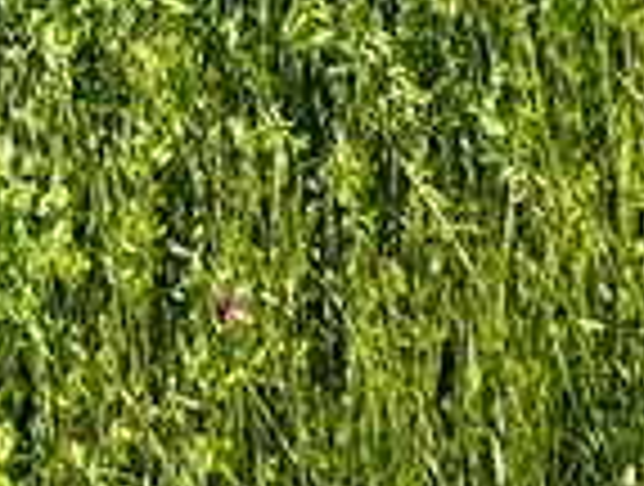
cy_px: -1120
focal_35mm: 100
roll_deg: -0.6
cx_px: 77
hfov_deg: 19.3
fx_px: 1865
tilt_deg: -5.5
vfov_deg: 9.7
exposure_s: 1/1789
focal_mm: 2.22
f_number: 2.2
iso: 50
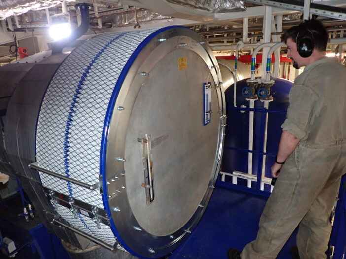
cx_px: 173
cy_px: 130
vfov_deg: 54.9
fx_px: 250
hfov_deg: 69.4
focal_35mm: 25
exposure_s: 1/30
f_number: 2
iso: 320
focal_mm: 4.5
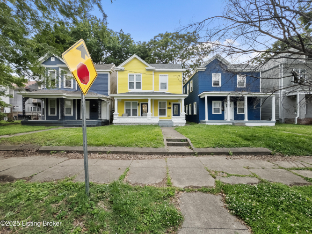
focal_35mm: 14
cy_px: 117
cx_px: 156
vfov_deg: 85.7
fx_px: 126
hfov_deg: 102.1
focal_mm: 2.22
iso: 40
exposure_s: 1/100
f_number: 2.2
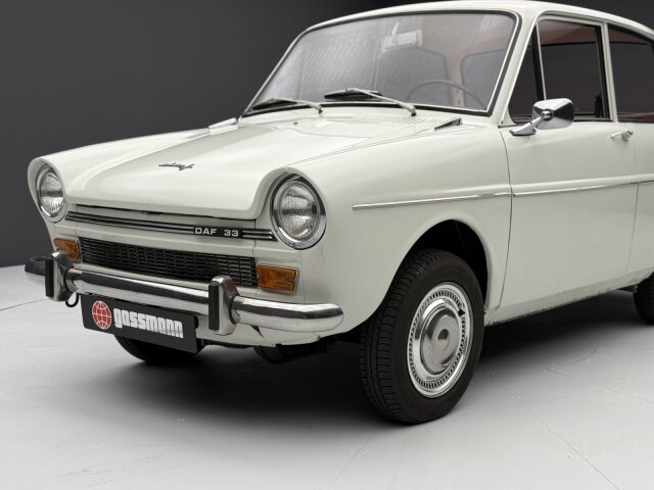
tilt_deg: -6.4
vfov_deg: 30.3
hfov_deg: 39.7
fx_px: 907
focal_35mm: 48
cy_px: 245
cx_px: 327
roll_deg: -0.6
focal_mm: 6.76
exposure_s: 1/99
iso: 64
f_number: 1.78
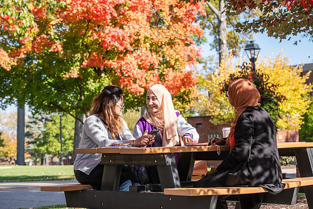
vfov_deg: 16.1
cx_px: 156
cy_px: 104
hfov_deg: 23.9
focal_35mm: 85
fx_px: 739
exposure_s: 1/320
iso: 160
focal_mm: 85
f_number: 5.6
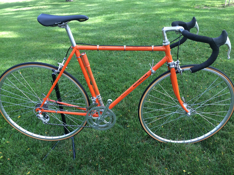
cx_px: 117
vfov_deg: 48.2
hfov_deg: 61.7
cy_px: 88
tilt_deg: -29.8
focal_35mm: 29
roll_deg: +4.5
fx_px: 196
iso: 32
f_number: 2.2
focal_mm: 4.15
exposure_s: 1/120
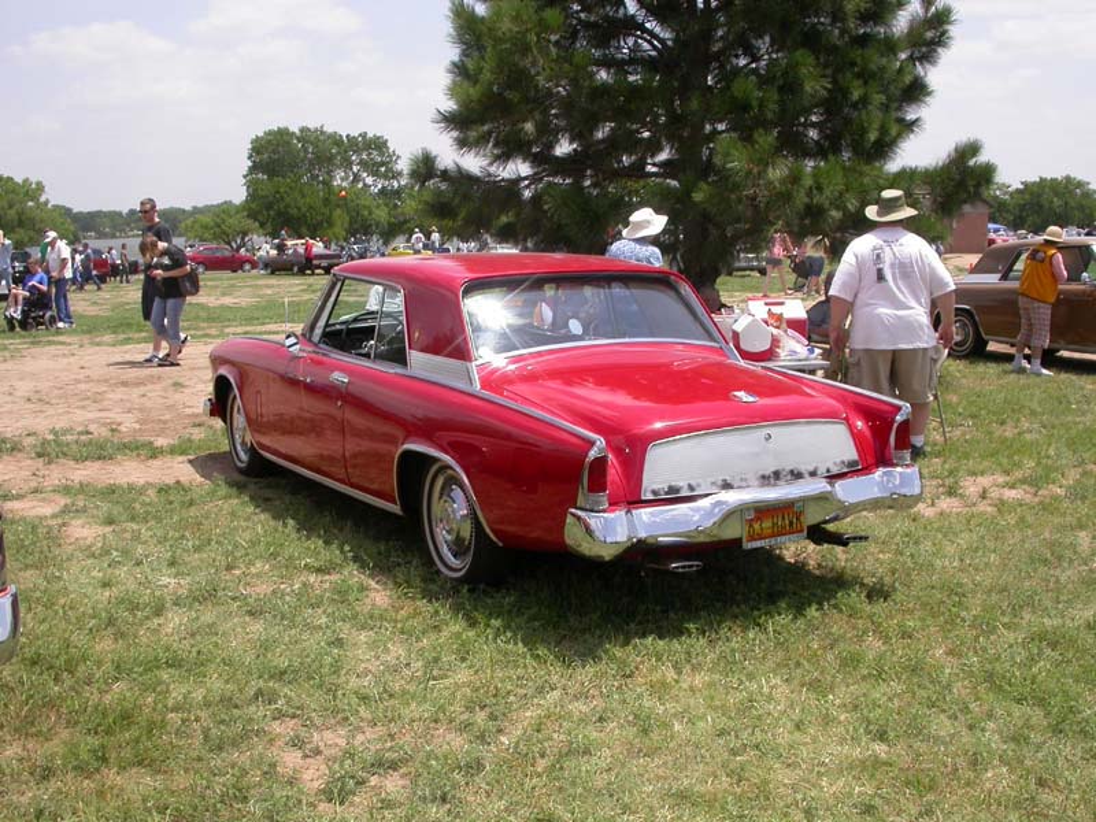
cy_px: 411
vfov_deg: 37.7
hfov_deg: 49.0
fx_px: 1203
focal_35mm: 38
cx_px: 548
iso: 100
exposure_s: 1/384
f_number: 6.7
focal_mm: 7.85
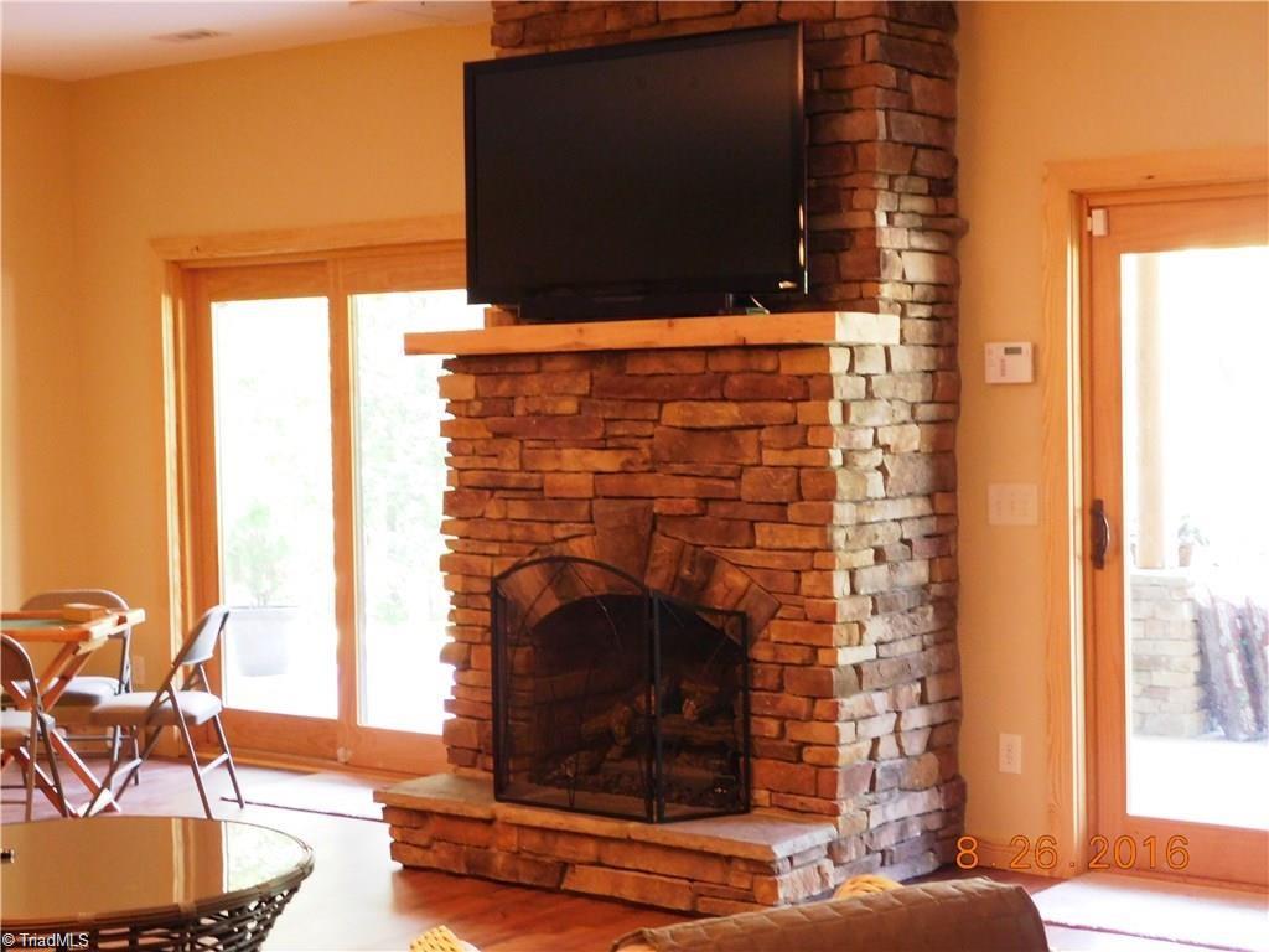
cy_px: 476
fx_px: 2163
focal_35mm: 59
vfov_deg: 24.8
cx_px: 634
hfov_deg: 32.7
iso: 400
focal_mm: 10.4
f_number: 4
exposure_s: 1/10
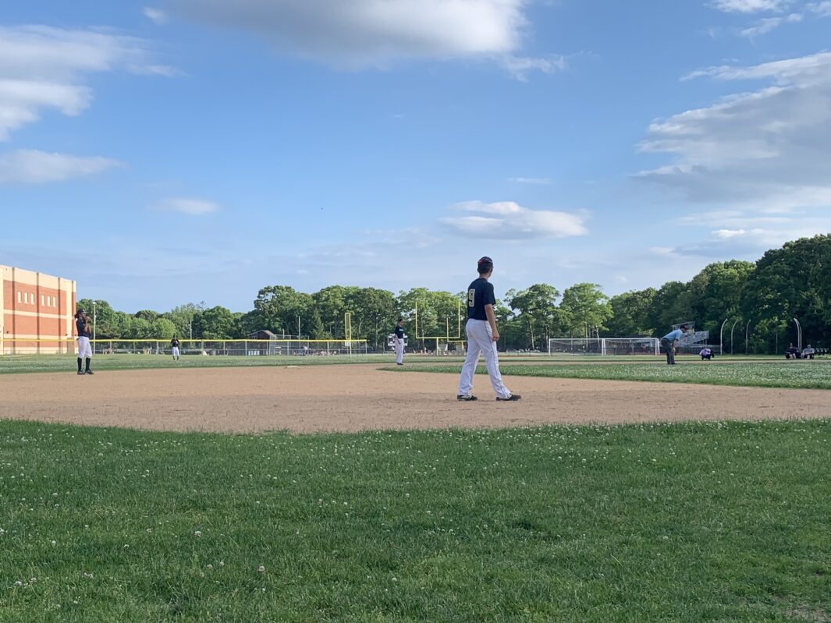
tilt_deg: -1.0
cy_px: 374
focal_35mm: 50
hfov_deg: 38.1
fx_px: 1200
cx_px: 338
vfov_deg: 29.0
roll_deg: +0.7
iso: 25
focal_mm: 4.25
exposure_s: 1/1585
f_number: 1.8
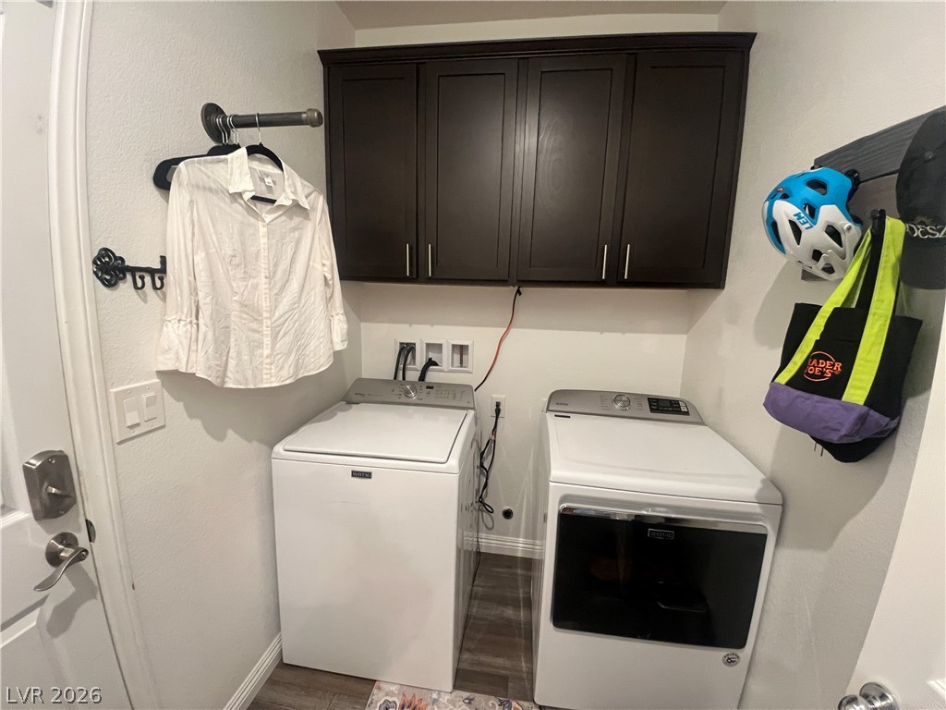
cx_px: 473
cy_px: 355
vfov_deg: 89.9
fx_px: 355
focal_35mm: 13
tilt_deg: -9.0
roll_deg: -1.9
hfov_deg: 106.2
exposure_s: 1/24
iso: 250
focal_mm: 1.54
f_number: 2.4
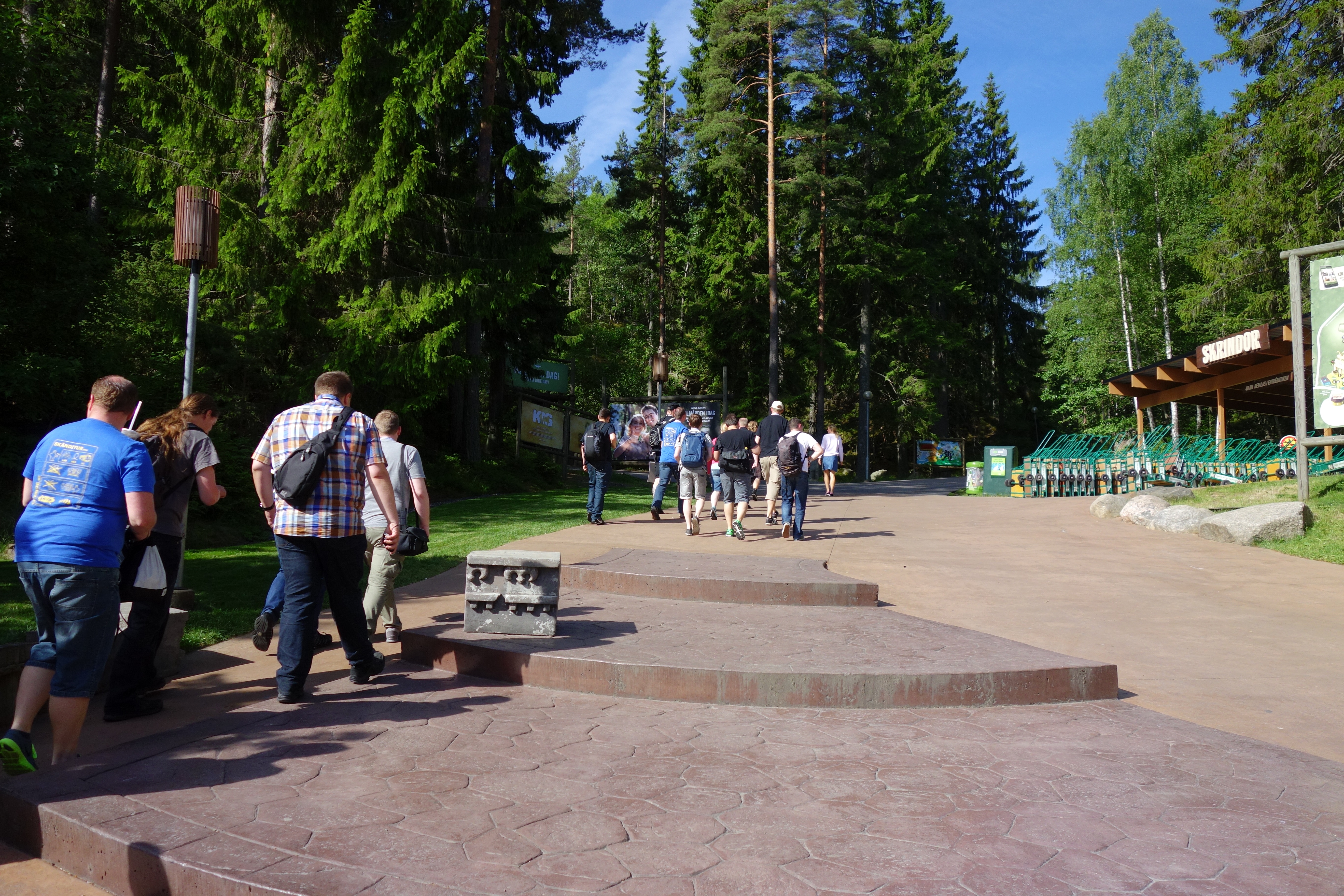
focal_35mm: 28
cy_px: 448
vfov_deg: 46.4
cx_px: 672
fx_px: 1045
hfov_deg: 65.5
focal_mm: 10.4
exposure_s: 1/1250
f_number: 3.2
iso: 125
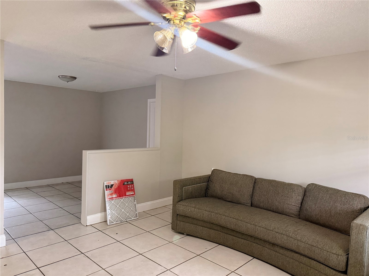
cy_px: 138
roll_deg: -1.0
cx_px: 184
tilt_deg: -1.4
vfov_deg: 56.8
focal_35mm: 24
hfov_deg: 71.6
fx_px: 256
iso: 500
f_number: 1.78
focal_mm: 6.76
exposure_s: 1/60
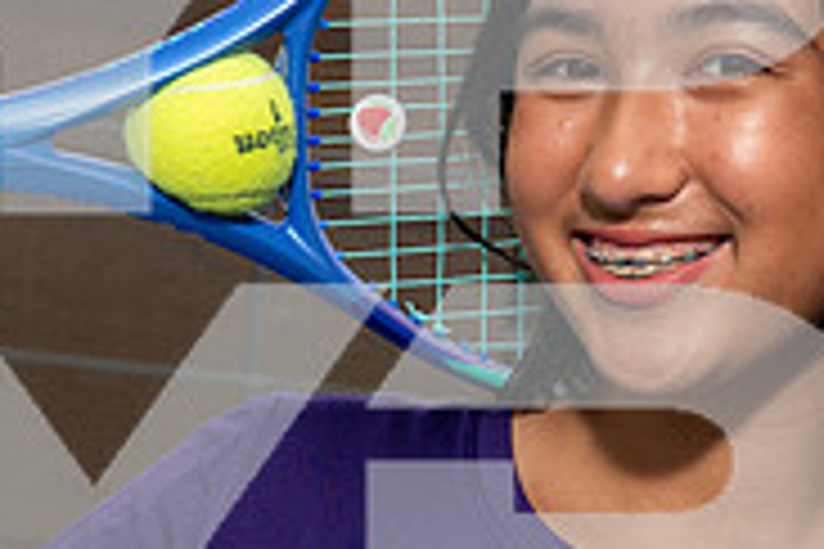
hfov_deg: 14.0
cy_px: 524
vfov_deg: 9.3
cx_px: 279
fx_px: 3342
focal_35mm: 146
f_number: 8
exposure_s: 1/250
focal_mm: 46
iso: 100
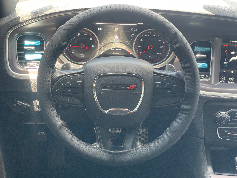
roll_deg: -1.5
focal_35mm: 52
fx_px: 356
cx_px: 118
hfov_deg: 36.8
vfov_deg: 28.0
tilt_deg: -29.5
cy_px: 89
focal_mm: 6
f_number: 2
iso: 250
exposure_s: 1/122
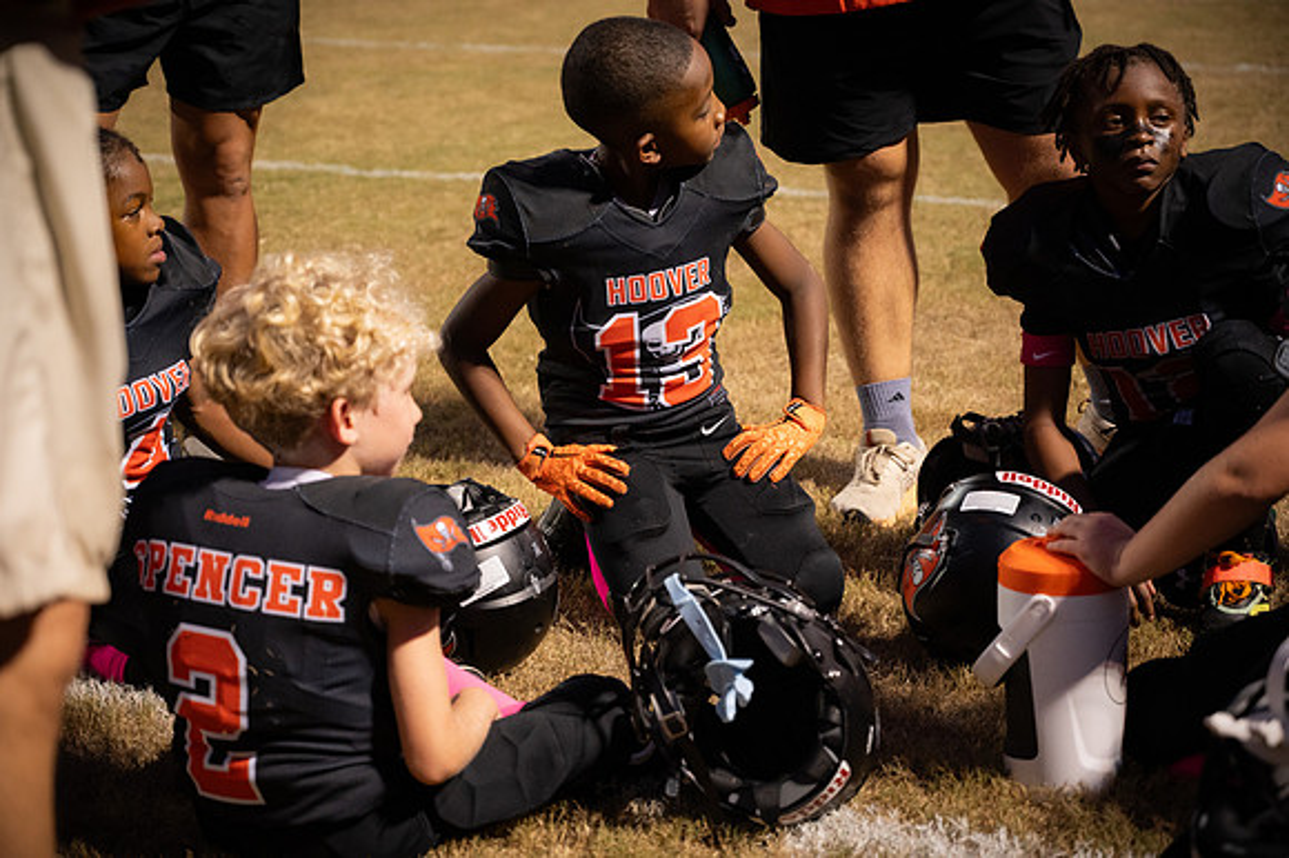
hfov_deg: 28.9
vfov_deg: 19.4
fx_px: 2505
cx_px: 644
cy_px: 429
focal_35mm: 70
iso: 3200
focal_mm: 70
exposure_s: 1/250
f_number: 4
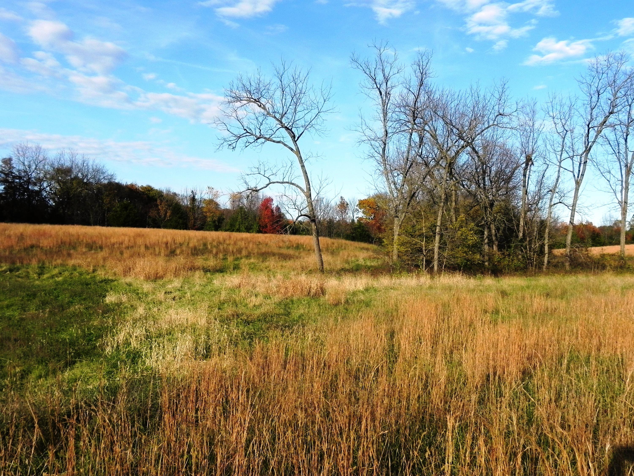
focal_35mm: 33
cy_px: 238
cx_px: 317
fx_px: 604
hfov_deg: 55.4
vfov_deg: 42.9
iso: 160
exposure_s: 1/321
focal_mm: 5.9
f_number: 6.3
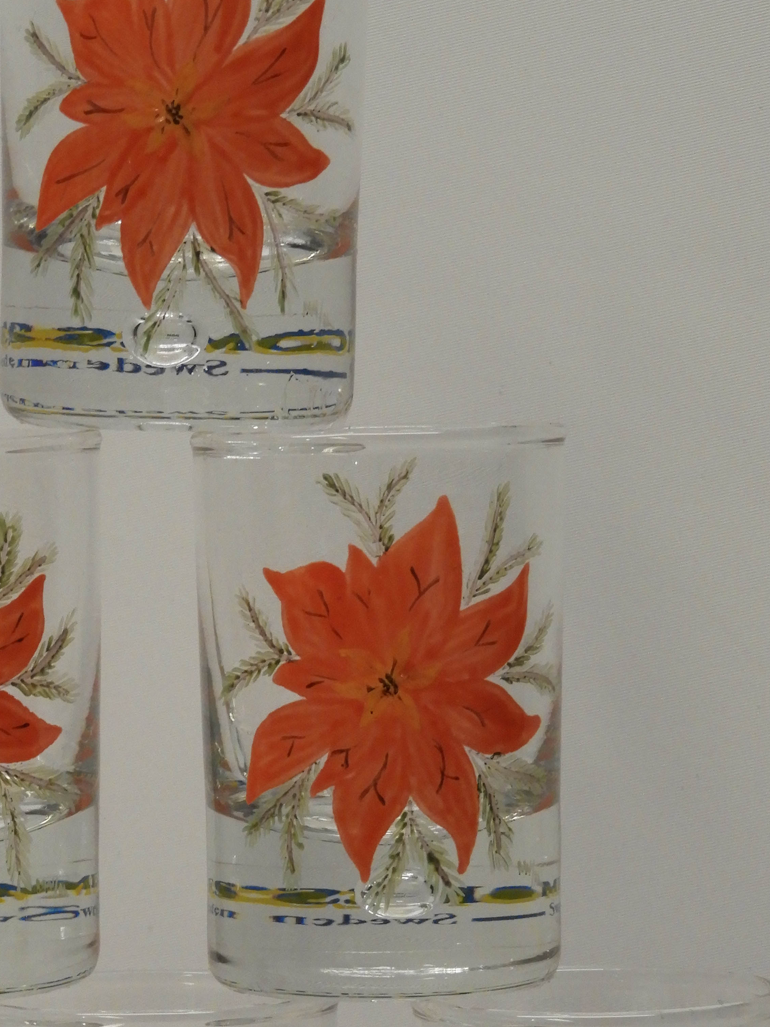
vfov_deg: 10.0
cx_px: 172
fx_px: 5842
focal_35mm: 197
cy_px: 707
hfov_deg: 7.5
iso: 400
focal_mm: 20.6
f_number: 5
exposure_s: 1/50
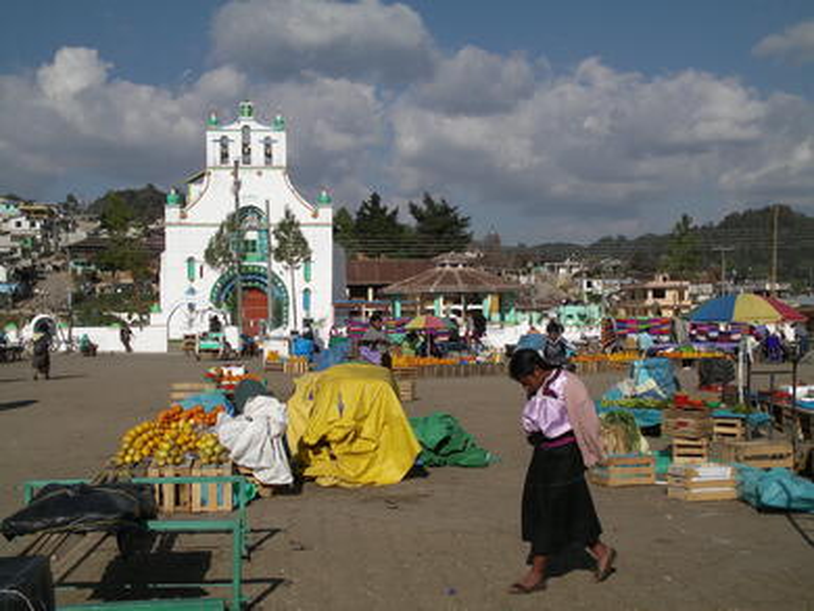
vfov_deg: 28.1
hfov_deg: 36.8
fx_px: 1224
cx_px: 407
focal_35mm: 52
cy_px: 306
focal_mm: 10.9
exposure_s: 1/500
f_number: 7.8
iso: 80
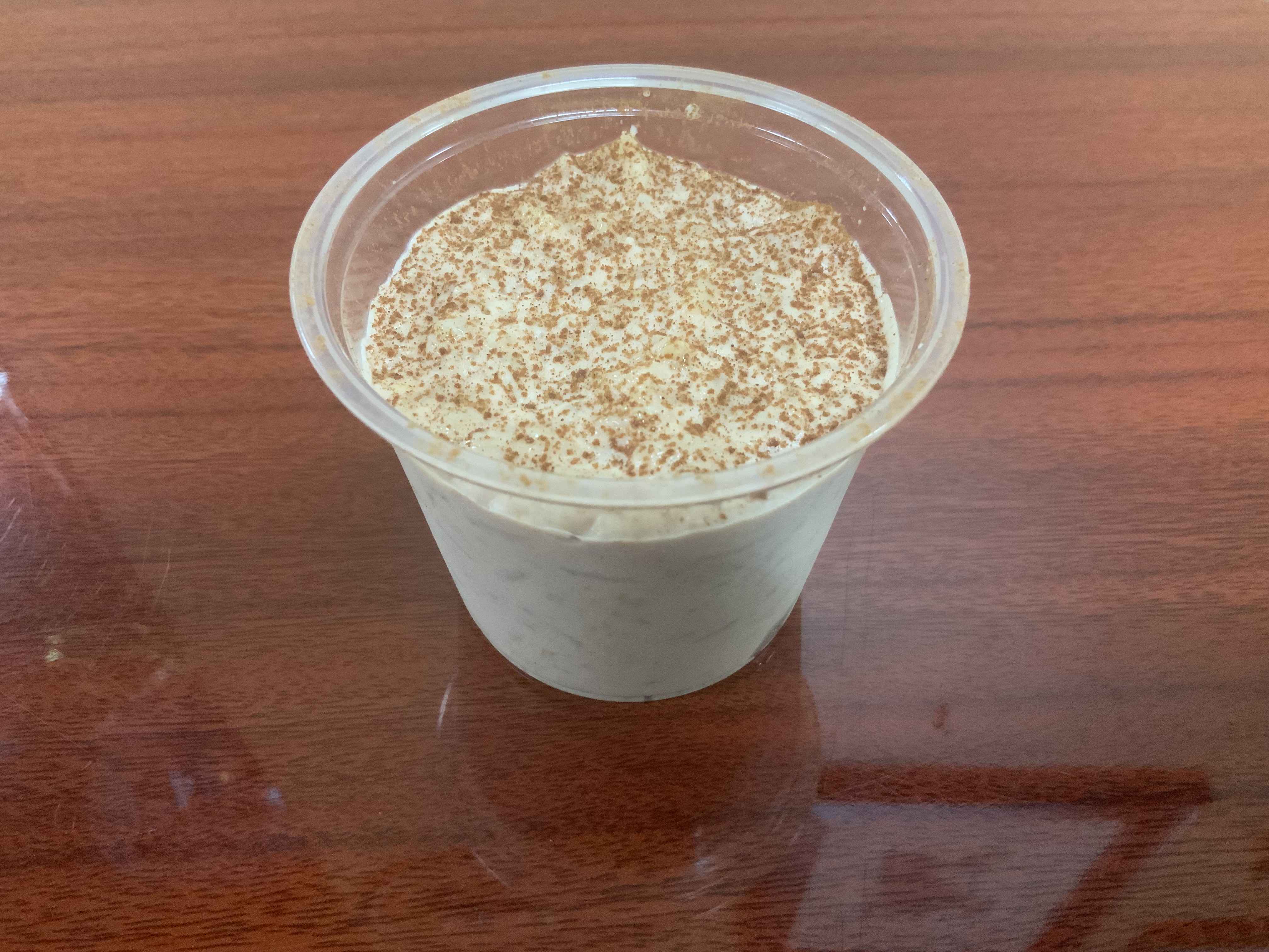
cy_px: 476
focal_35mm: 29
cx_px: 634
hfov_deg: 61.7
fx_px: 1063
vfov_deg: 48.2
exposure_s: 1/39
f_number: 1.8
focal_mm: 3
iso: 320
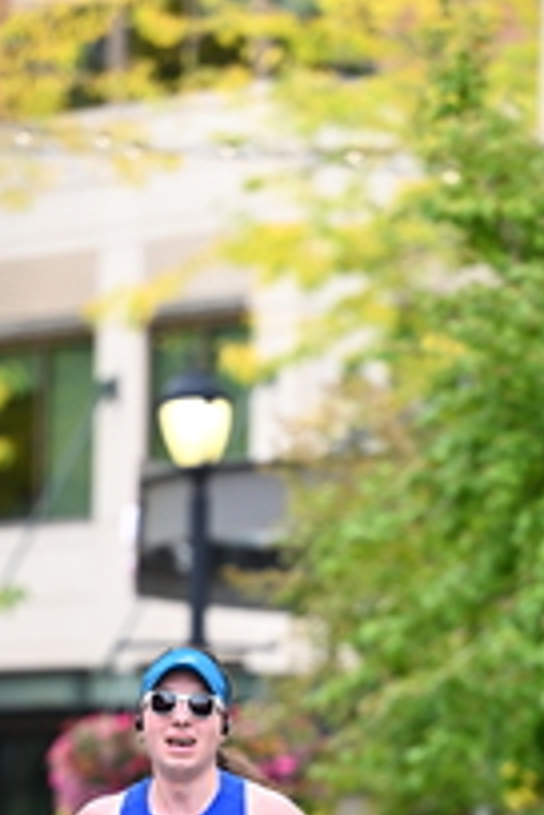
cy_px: 771
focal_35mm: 390
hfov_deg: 3.5
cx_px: 318
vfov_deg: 5.3
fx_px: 8839
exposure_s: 1/1600
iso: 1000
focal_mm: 145
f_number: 2.8
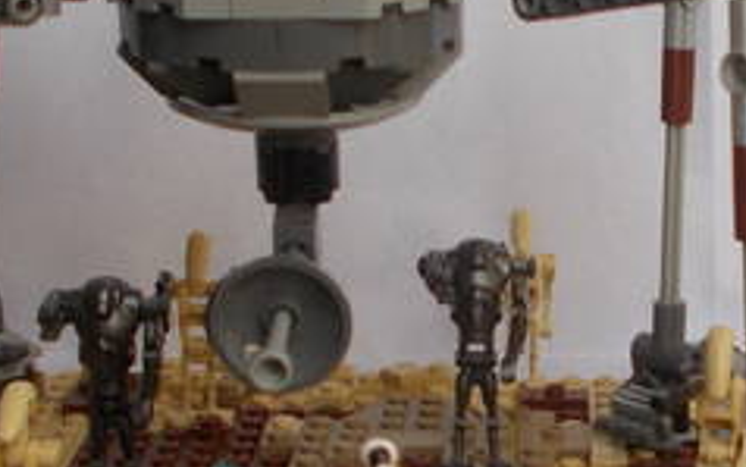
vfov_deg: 10.9
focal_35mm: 120
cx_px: 636
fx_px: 2441
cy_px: 359
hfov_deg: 17.2
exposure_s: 1/100
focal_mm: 5.3
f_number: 3.4
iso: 80
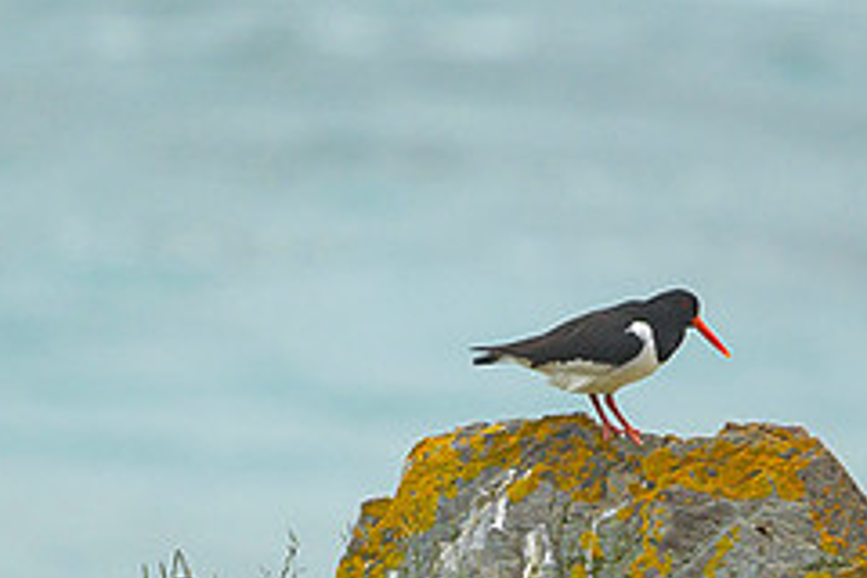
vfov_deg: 0.9
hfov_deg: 1.3
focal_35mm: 1580
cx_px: 447
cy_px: 324
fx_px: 38049
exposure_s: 1/800
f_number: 4
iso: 800
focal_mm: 500
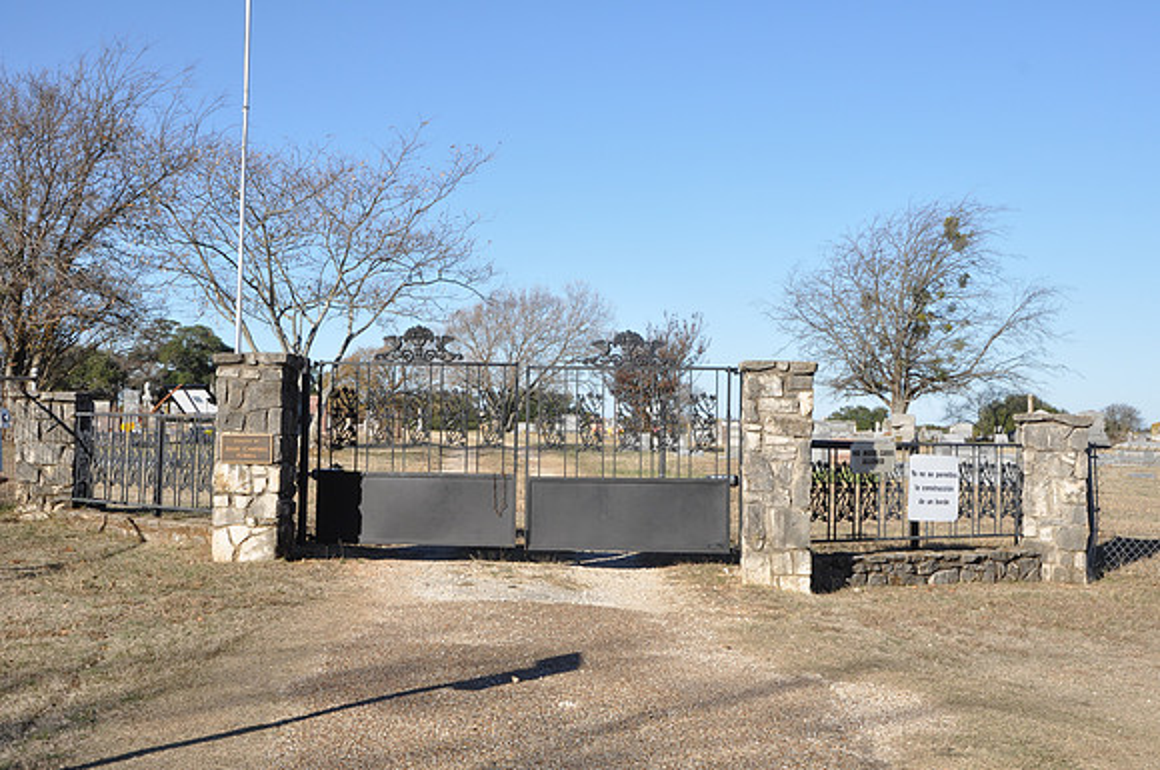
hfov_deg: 38.9
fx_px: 1641
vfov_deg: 26.4
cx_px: 580
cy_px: 385
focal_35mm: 51
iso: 200
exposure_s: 1/125
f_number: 11
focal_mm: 34
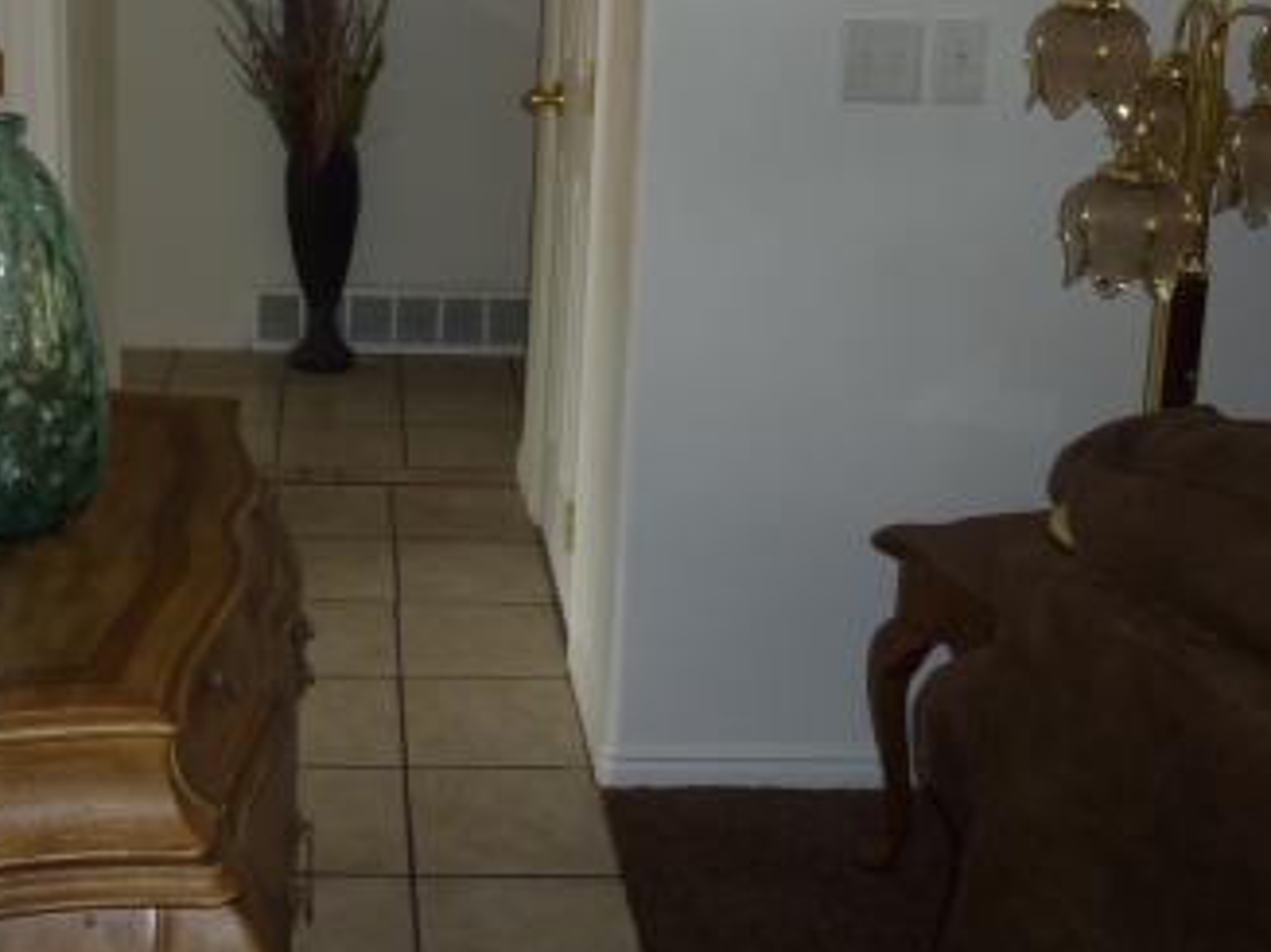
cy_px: 183
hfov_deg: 38.1
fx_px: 1798
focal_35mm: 49
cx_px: 346
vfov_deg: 29.0
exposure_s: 1/30
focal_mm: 4.1
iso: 100
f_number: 3.3
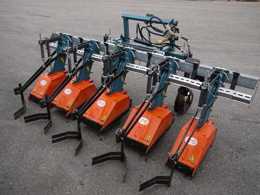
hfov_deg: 55.4
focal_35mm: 33
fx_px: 248
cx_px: 131
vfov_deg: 42.9
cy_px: 100
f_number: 4.5
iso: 100
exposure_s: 1/160
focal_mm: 16
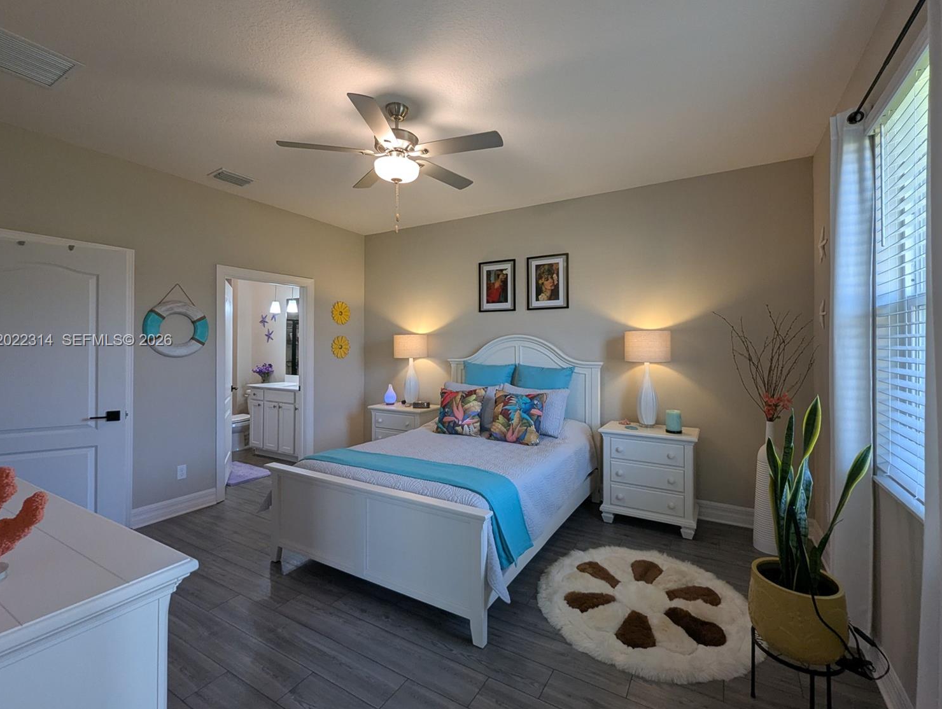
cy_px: 341
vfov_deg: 85.8
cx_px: 481
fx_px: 381
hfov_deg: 102.0
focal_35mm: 14
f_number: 2.2
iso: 53
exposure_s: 1/40
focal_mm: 1.95
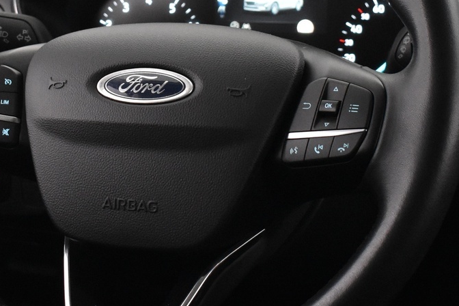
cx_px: 128
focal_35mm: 94
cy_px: 93
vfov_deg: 14.5
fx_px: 1198
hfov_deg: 21.5
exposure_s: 1/40
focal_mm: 26
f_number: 4
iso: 3200
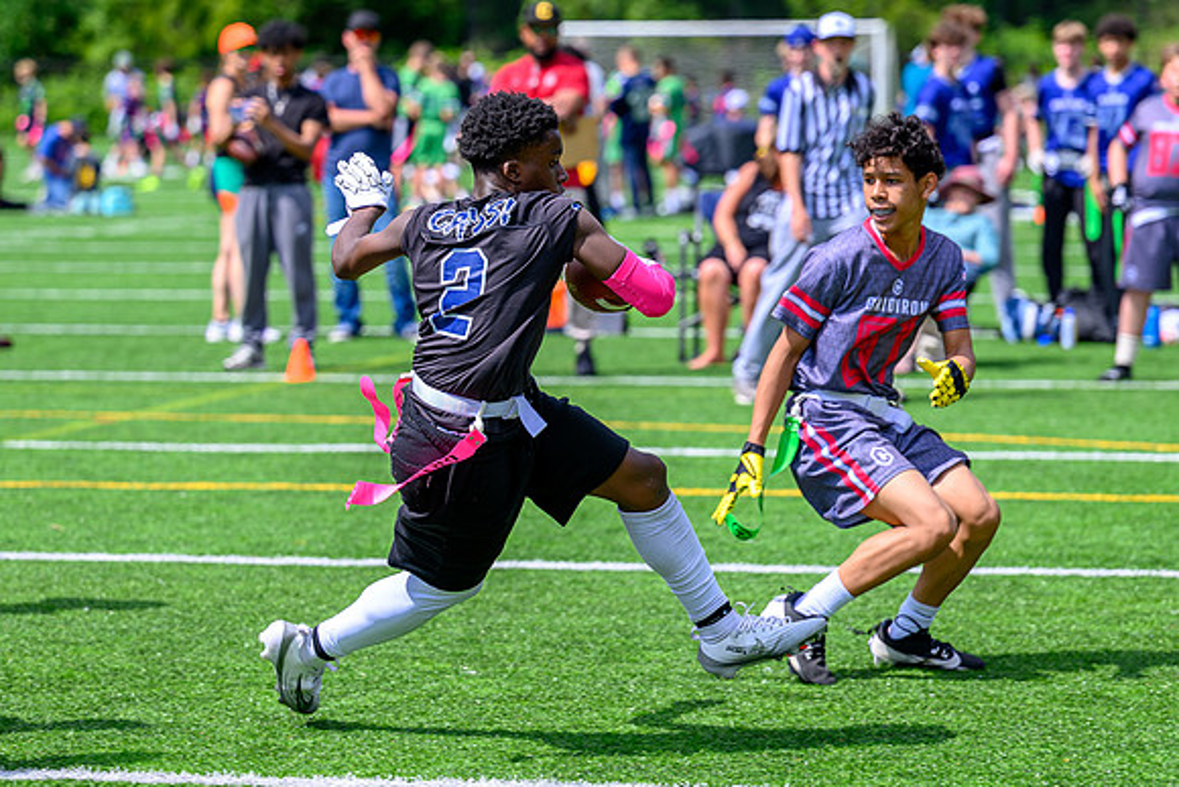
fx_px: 4957
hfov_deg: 13.6
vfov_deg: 9.1
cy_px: 389
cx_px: 494
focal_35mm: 151
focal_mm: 110
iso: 64
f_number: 3.2
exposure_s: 1/800
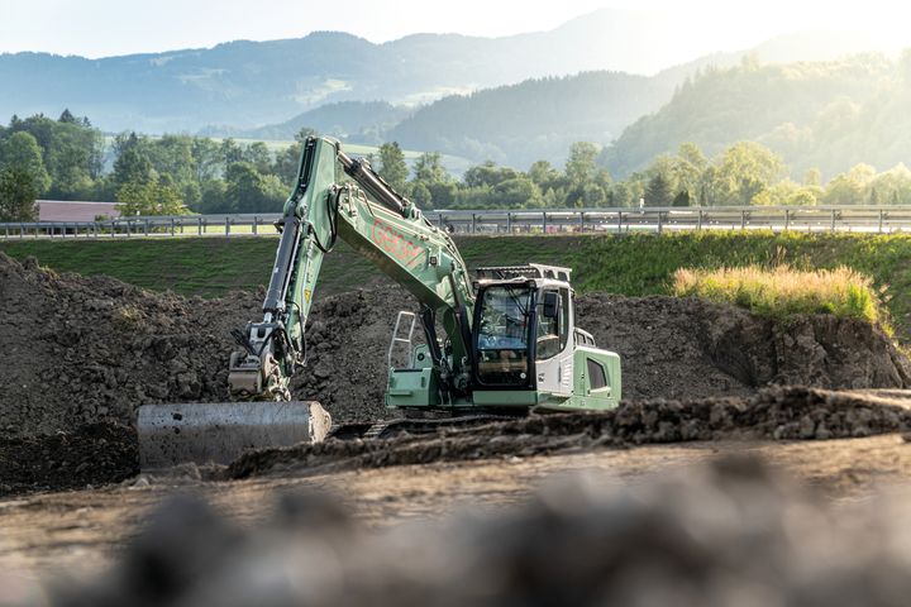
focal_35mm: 81
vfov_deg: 16.9
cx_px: 456
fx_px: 2050
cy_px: 304
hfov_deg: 25.1
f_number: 5.6
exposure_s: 1/125
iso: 100
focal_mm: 54
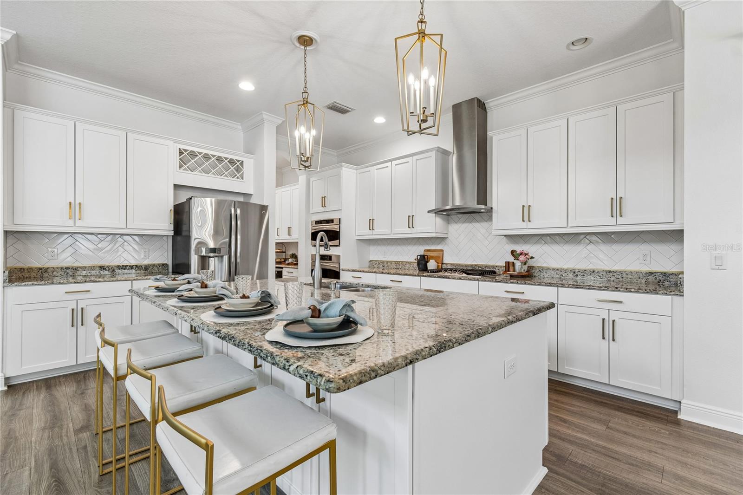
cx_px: 372
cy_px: 248
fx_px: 309
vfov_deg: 77.3
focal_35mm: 15
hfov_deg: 100.4
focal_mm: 10
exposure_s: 1/5
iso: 100
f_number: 7.1
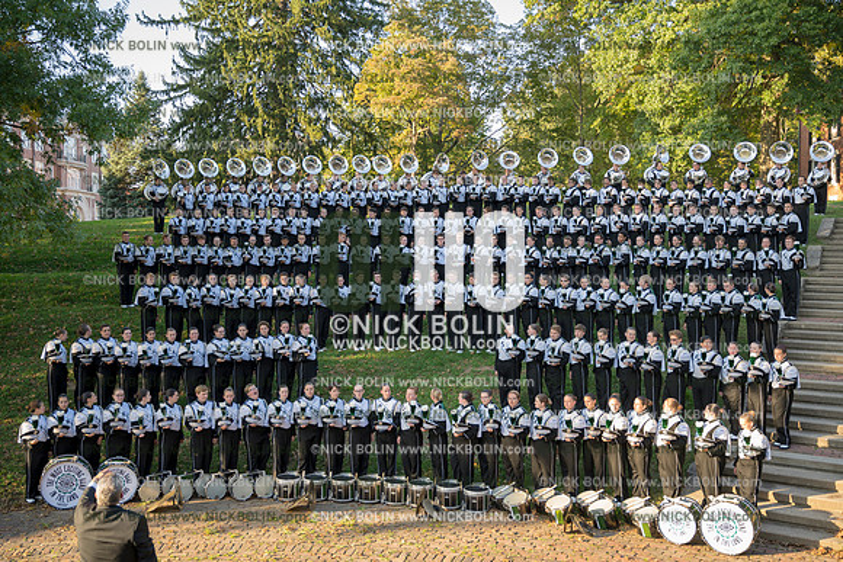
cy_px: 281
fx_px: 820
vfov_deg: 37.9
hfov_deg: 54.4
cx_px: 422
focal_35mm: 35
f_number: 4
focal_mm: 35
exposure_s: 1/100
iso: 125
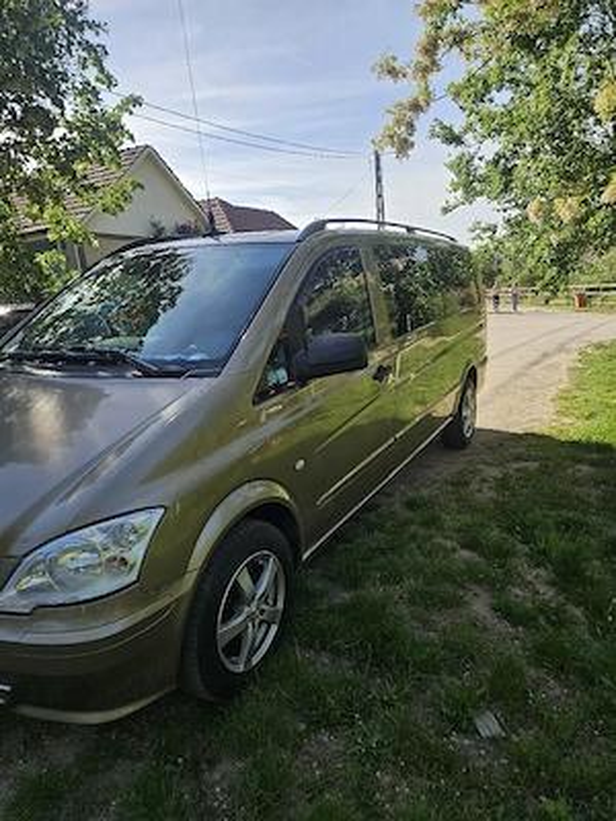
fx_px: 546
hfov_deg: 58.9
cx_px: 308
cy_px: 410
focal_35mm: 23
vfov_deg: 73.9
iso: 25
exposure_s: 1/1250
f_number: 1.8
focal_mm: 5.4
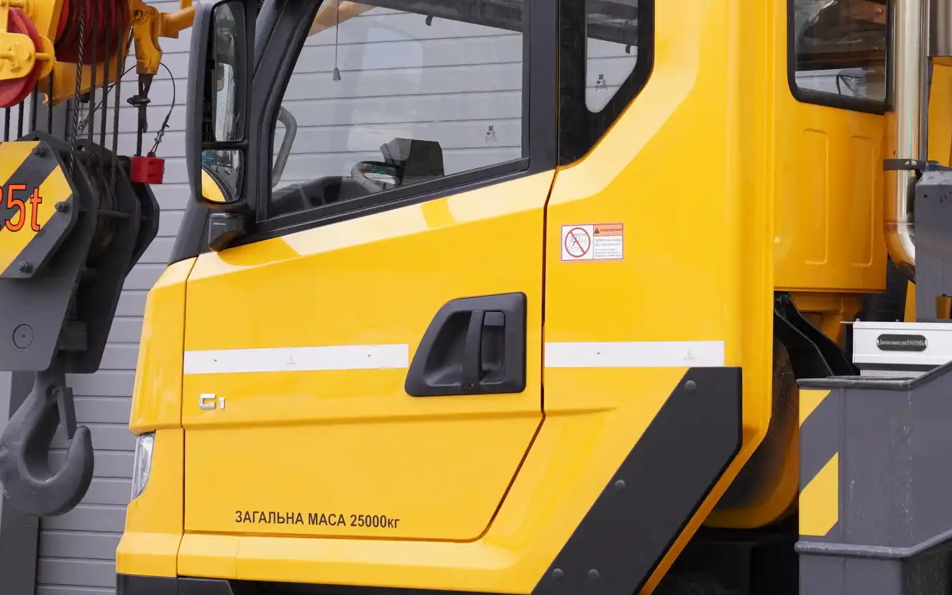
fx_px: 2517
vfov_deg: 13.4
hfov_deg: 21.3
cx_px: 706
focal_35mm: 97
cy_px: 116
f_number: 4
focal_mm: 33
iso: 250
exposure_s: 1/640
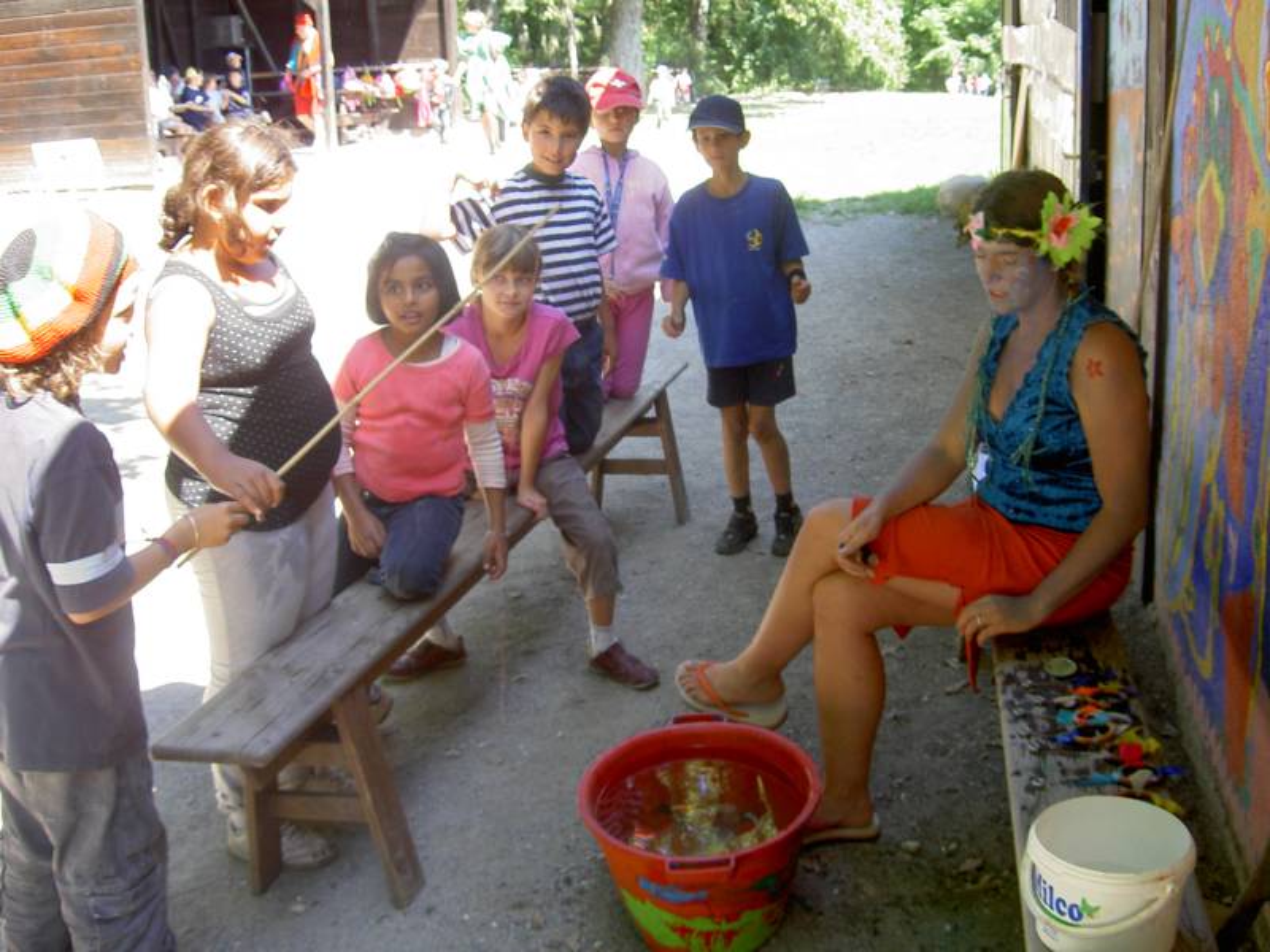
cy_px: 476
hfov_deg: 47.9
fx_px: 1431
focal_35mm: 39
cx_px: 635
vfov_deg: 36.8
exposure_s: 1/100
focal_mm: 8
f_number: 2.8
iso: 100
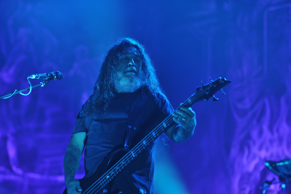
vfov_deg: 11.2
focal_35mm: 122
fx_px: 986
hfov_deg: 16.8
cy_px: 97
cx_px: 146
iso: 2000
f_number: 2.8
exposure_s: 1/250
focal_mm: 122
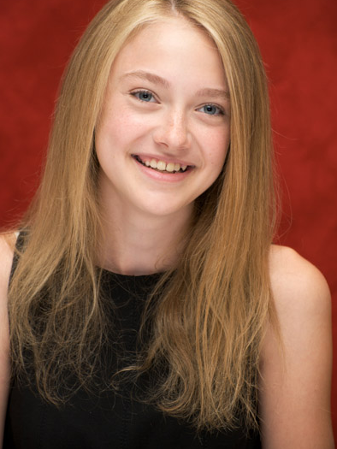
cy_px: 210
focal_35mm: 159
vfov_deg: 12.4
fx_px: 2063
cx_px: 169
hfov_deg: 9.3
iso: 500
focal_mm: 145
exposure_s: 1/60
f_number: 7.1
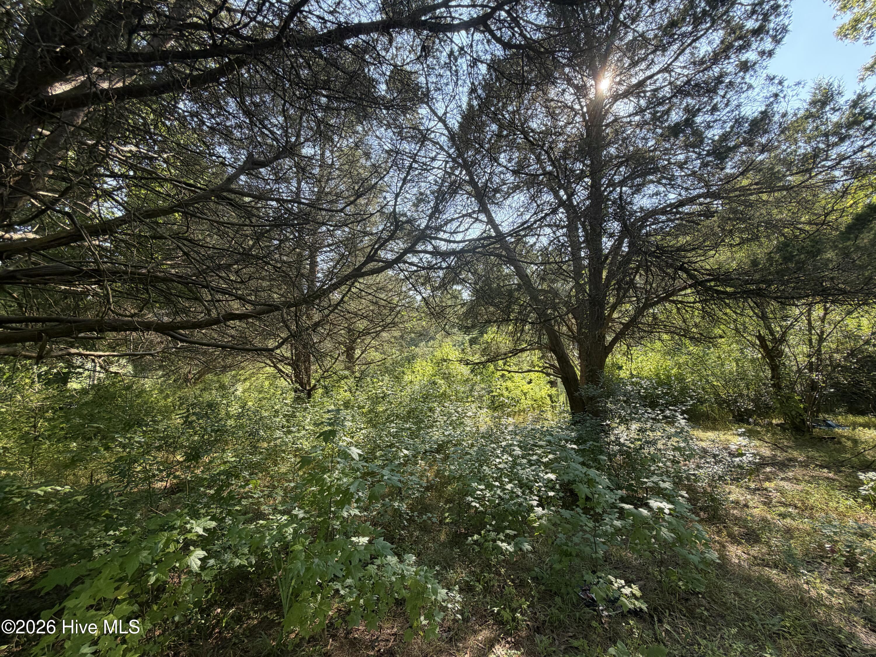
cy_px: 328
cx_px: 438
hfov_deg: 102.1
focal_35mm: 14
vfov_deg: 85.7
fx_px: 354
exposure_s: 1/164
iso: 50
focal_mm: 2.22
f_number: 2.2
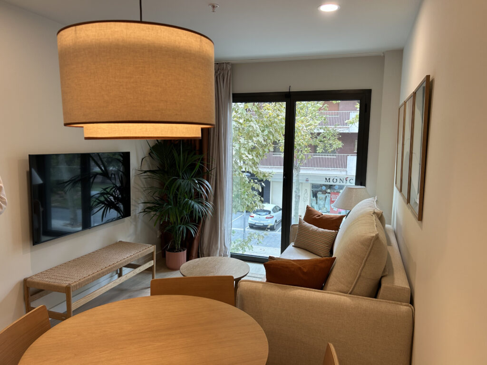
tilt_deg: -7.8
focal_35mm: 26
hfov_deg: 67.3
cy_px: 182
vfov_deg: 53.1
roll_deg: -0.7
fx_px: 366
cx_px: 244
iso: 50
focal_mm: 5.7
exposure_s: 1/100
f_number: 1.5
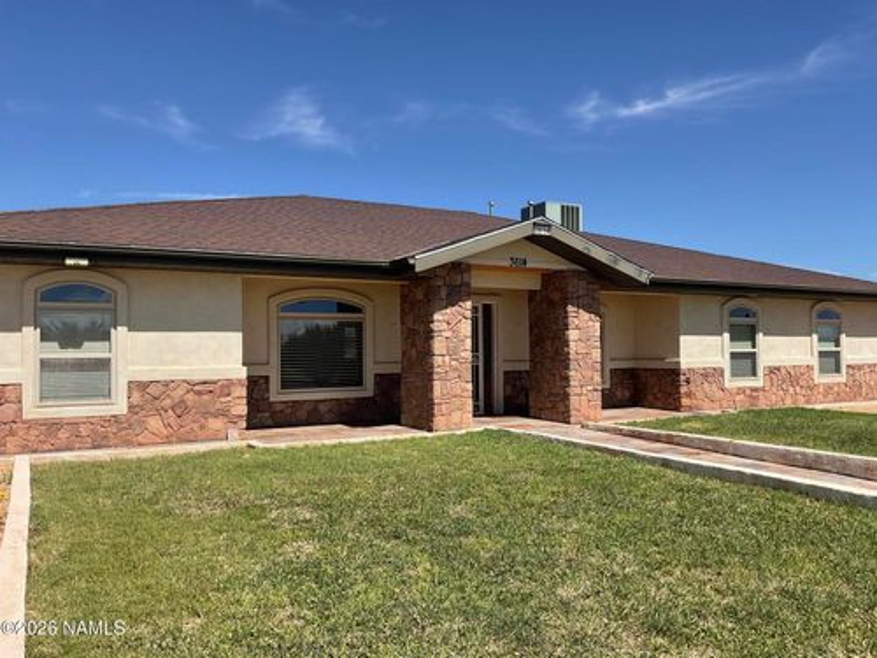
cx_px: 438
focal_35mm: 29
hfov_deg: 61.7
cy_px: 329
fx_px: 735
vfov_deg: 48.2
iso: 16
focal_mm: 3
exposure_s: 1/2227
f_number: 1.8
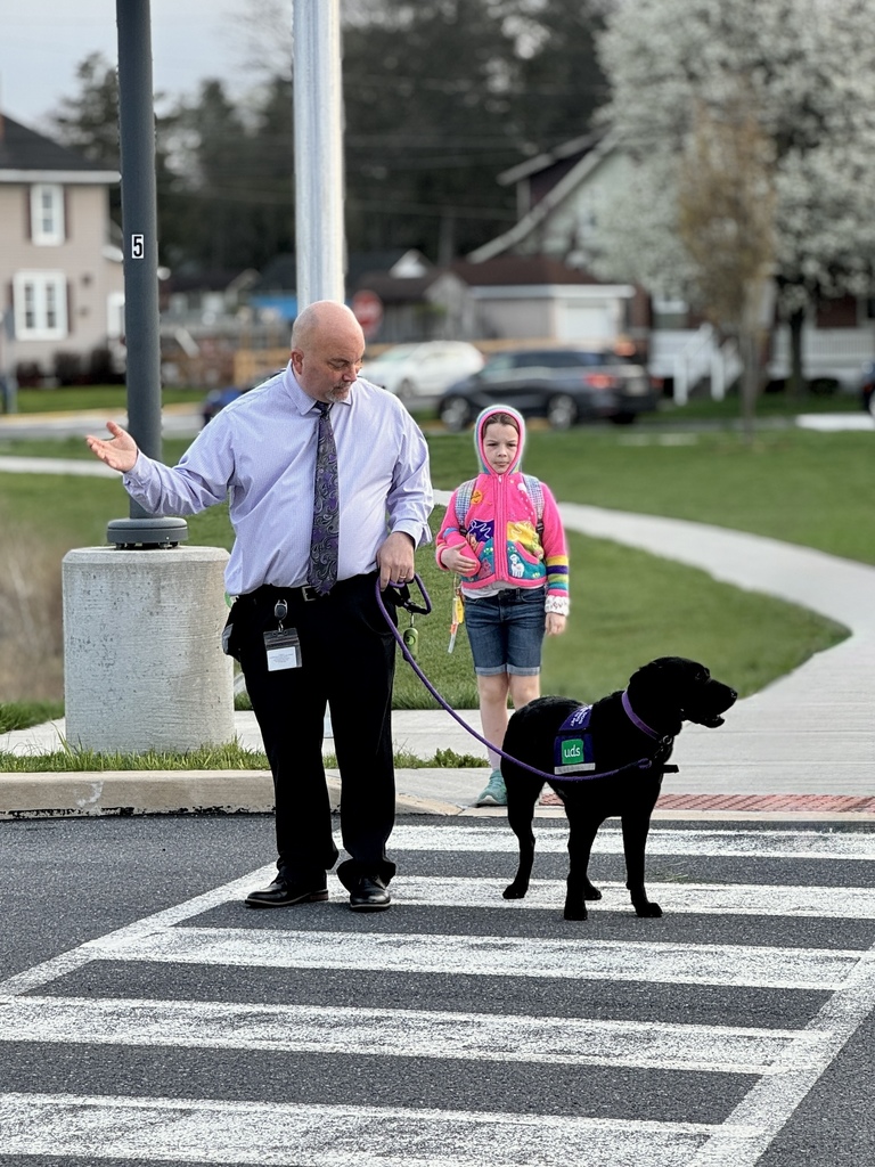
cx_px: 438
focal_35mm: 77
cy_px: 584
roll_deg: +1.6
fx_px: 2595
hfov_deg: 19.1
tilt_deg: -4.2
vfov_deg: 25.3
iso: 25
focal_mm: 9
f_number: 2.8
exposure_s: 1/120
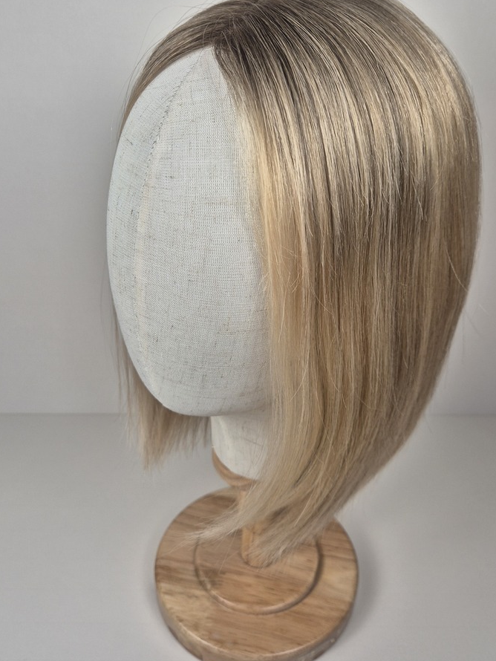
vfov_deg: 58.3
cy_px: 304
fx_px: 592
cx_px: 265
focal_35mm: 31
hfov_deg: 45.4
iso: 25
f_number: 1.8
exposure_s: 1/203
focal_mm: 5.4
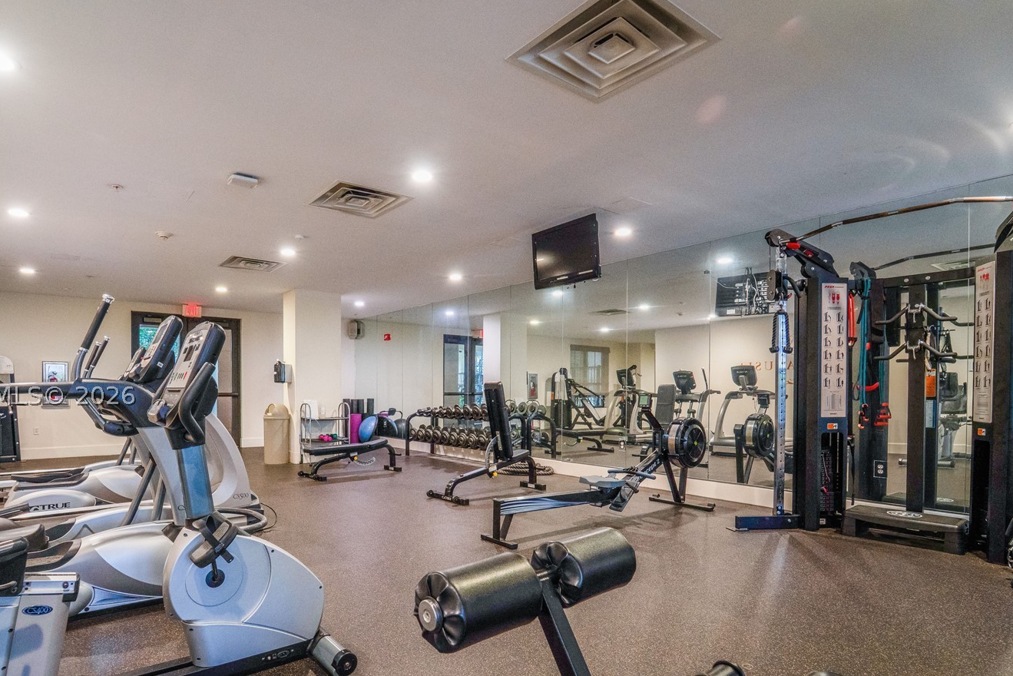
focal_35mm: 18
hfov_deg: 89.5
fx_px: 507
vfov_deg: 67.0
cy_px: 394
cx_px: 437
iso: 2000
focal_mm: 14
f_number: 7.1
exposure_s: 1/13
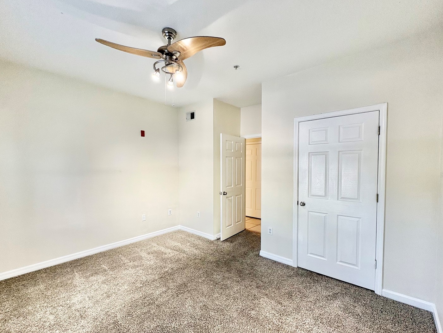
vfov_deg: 78.1
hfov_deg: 94.5
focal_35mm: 16
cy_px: 175
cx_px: 217
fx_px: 205
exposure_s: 1/60
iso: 200
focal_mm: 2.22
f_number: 2.2
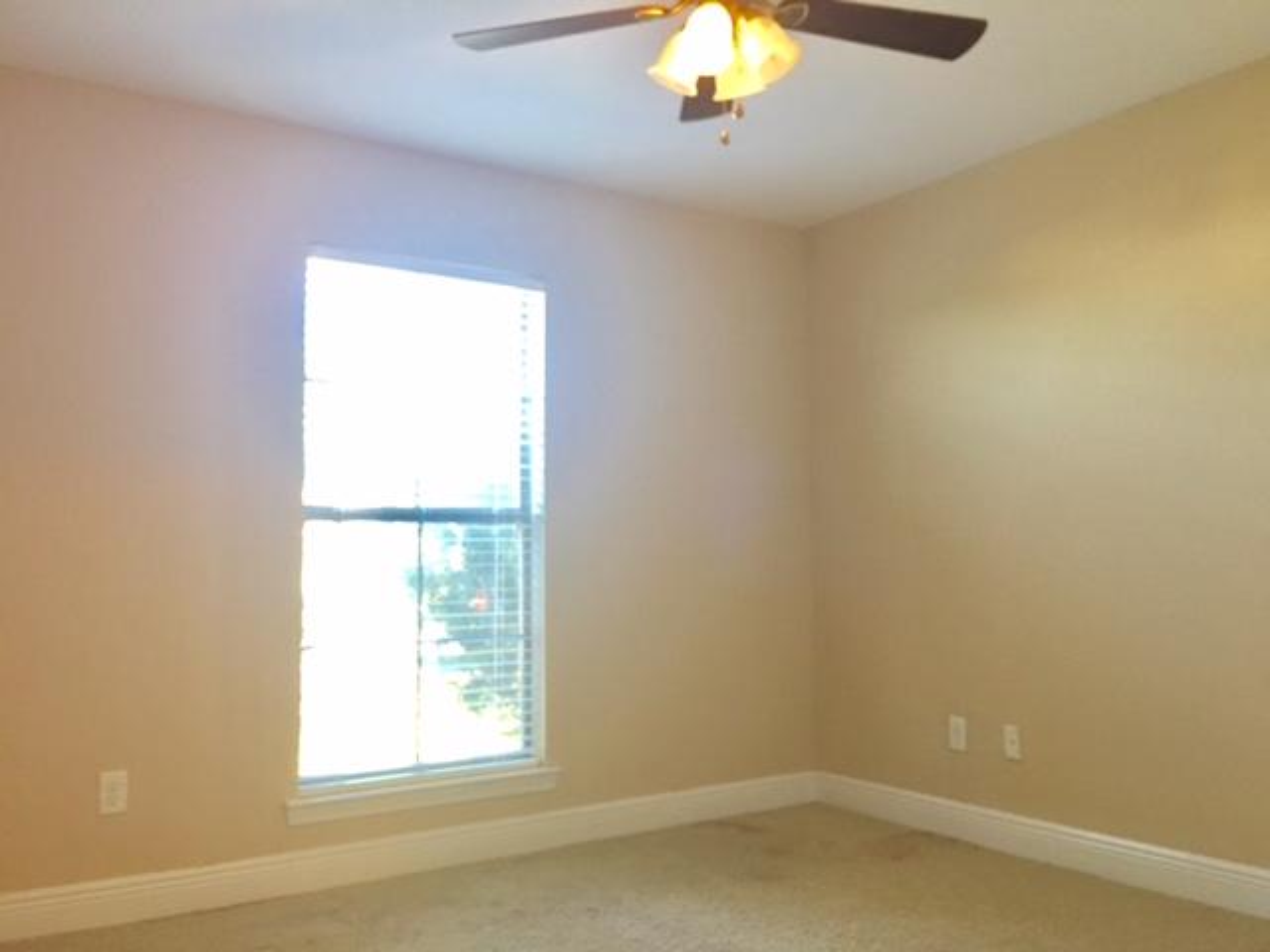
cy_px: 476
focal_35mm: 29
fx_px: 1064
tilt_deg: +4.4
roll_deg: +0.6
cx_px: 635
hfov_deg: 61.7
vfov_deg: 48.2
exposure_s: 1/15
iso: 50
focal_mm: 4.15
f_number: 2.2
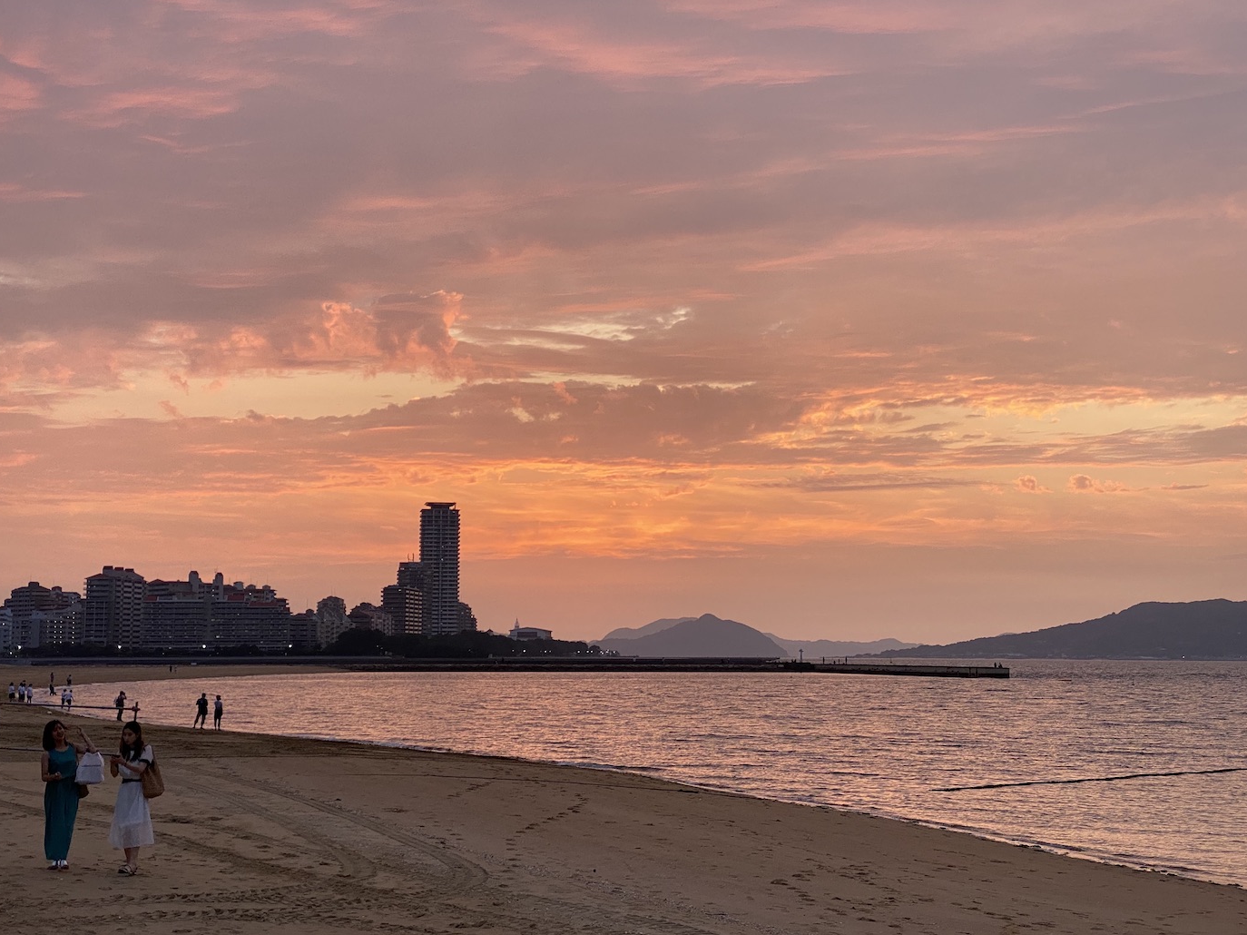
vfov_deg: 27.5
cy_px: 469
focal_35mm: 53
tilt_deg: +5.9
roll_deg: -0.6
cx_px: 624
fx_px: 1909
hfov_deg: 36.2
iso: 100
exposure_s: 1/121
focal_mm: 6
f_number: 2
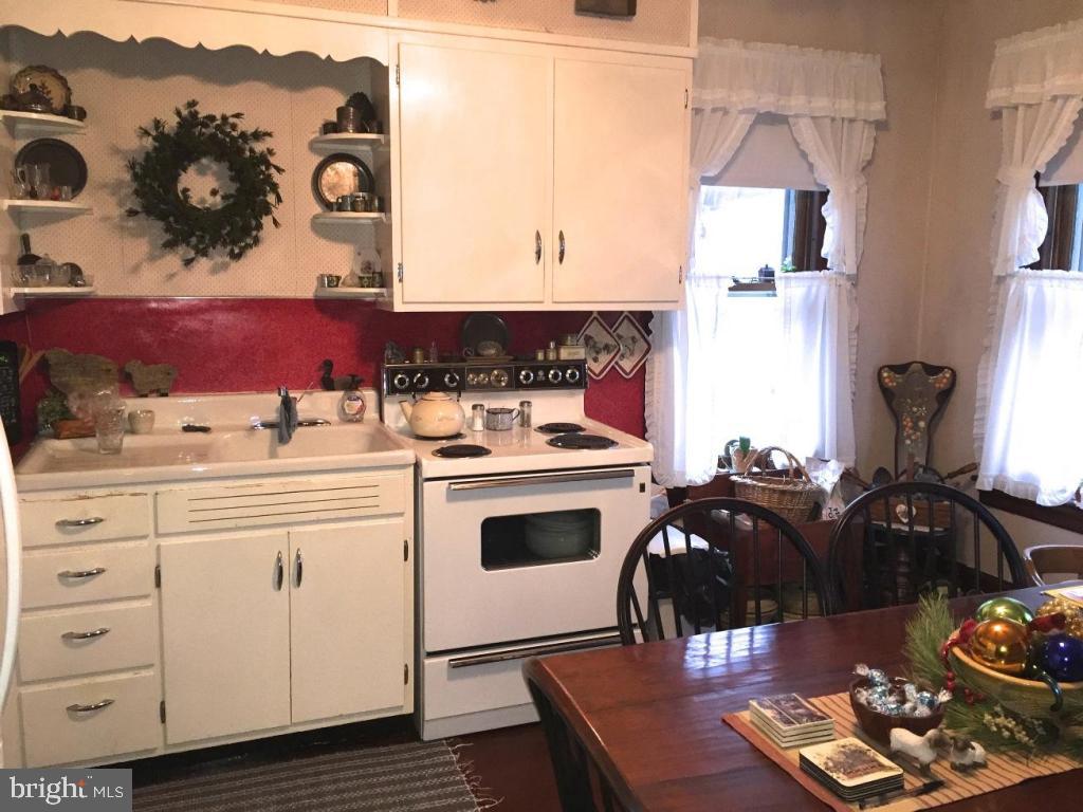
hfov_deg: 61.7
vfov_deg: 48.2
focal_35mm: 29
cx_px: 542
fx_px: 907
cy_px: 406
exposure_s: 1/30
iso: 200
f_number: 2.2
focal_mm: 4.15
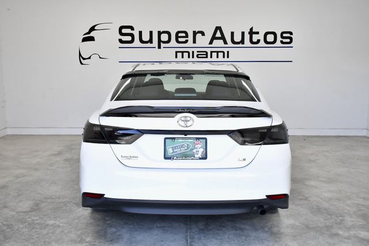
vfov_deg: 36.9
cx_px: 184
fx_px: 369
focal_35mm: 36
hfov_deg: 53.1
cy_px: 123
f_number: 5.6
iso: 2500
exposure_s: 1/1250
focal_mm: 24
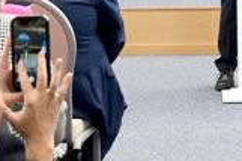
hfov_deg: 8.2
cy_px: -185
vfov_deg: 5.4
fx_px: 1665
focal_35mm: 248
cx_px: 289
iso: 3200
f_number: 5
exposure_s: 1/160
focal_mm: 38
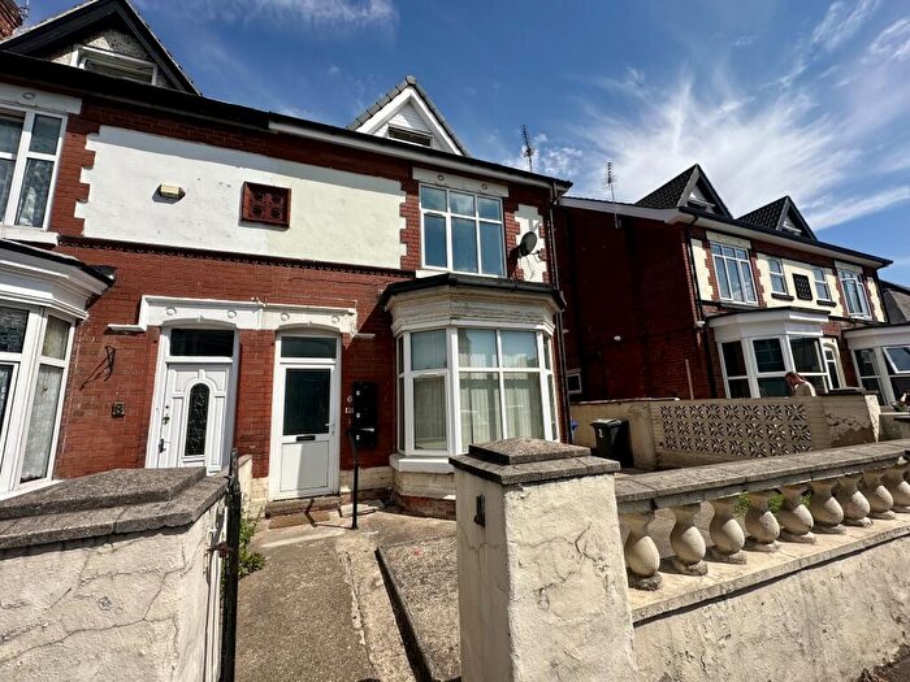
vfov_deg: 85.7
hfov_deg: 102.1
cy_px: 341
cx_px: 455
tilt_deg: +10.1
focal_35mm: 14
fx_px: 368
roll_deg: +2.3
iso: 50
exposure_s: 1/2747
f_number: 2.2
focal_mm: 2.22
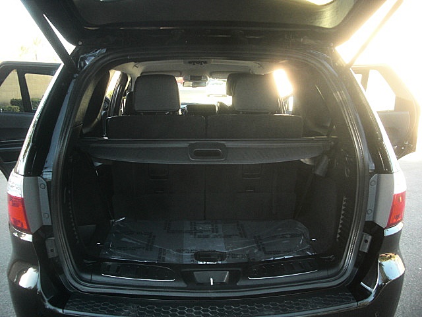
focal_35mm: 36
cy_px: 158
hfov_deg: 51.4
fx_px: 439
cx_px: 211
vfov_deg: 39.7
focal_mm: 6.3
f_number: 2.8
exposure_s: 1/100
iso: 200
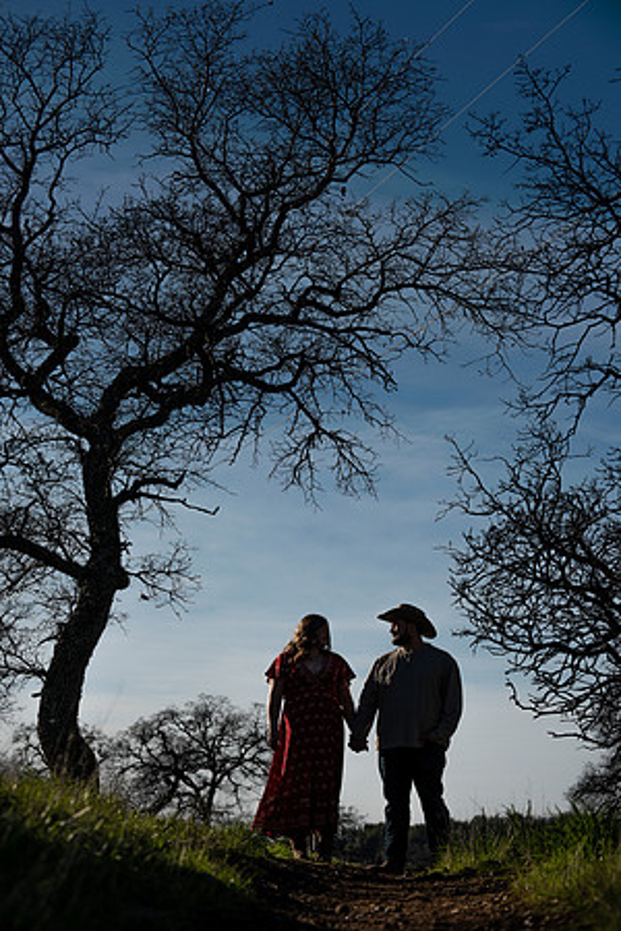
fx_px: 1811
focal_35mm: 70
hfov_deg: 19.5
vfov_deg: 28.8
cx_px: 310
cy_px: 466
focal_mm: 70
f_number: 4.5
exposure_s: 1/2000
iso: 50
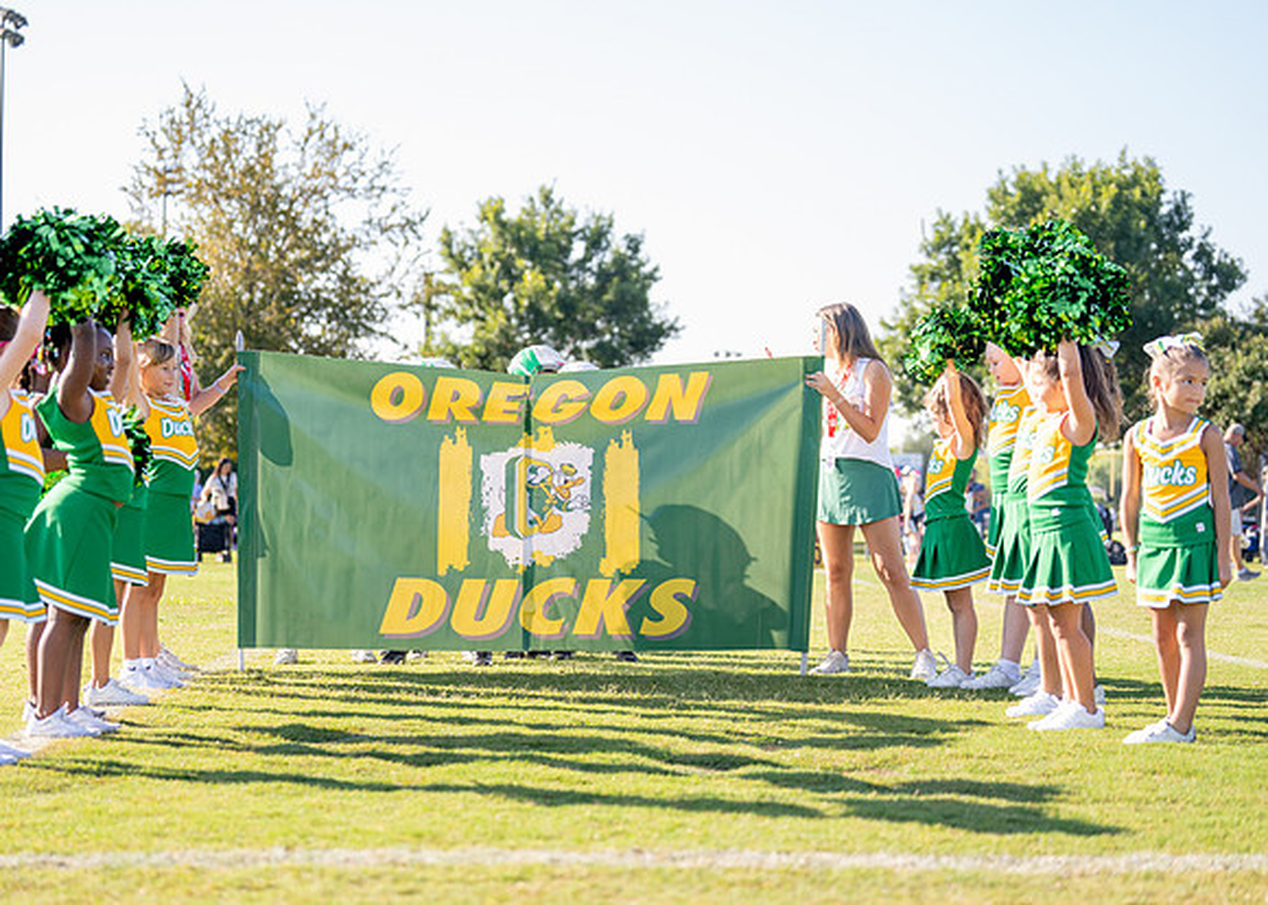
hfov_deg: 26.3
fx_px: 2713
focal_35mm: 75
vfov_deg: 18.9
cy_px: 447
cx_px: 625
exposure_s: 1/2000
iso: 500
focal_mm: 70
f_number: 2.8
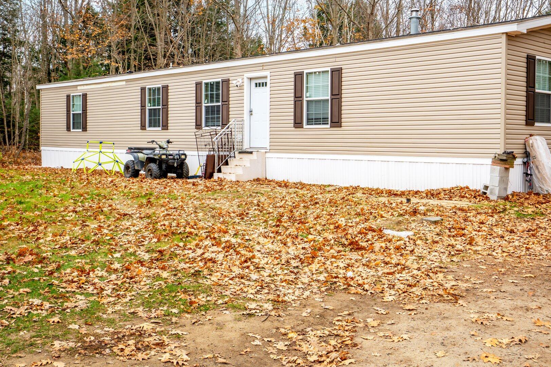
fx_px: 658
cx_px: 310
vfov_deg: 31.1
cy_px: 157
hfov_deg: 45.3
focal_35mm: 43
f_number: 9
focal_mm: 34
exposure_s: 1/25
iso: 80
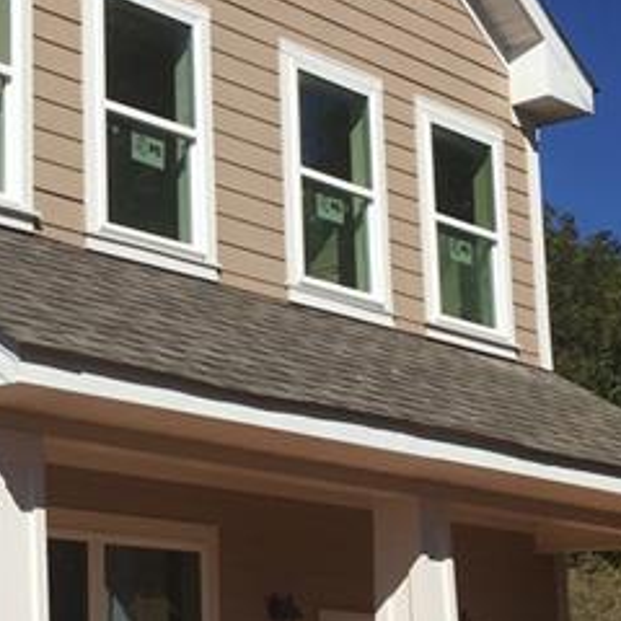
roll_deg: +0.7
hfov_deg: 20.3
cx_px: -26
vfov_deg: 21.1
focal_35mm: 82
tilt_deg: +10.6
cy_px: 386
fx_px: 1664
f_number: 2.2
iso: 25
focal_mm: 4.15
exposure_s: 1/3344
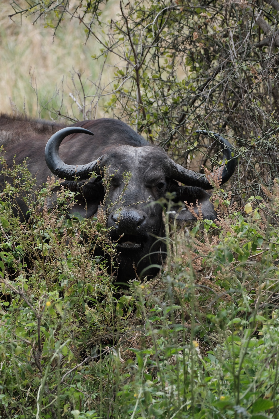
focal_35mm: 450
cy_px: 210
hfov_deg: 3.1
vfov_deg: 4.6
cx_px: 140
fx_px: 5231
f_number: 5.6
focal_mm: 300
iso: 1600
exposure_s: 1/1000
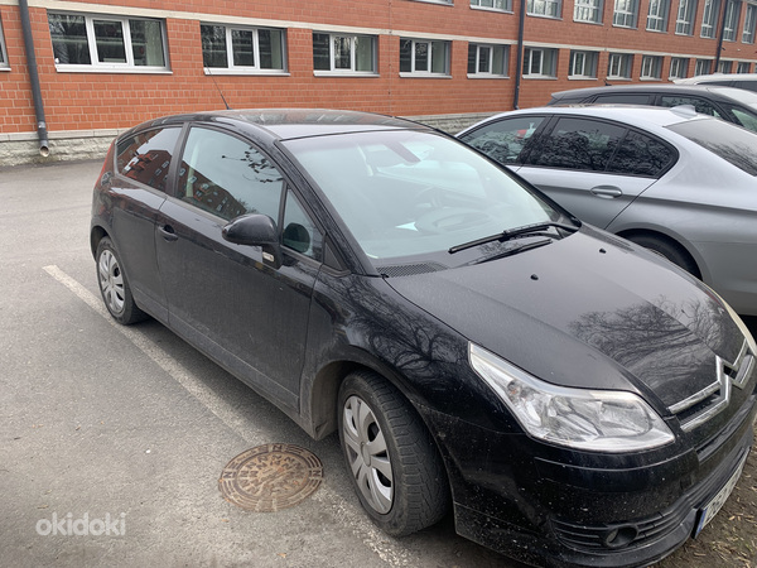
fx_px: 569
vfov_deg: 53.1
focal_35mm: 26
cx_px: 378
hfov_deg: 67.3
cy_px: 284
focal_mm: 4.25
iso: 25
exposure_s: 1/531
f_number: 1.8
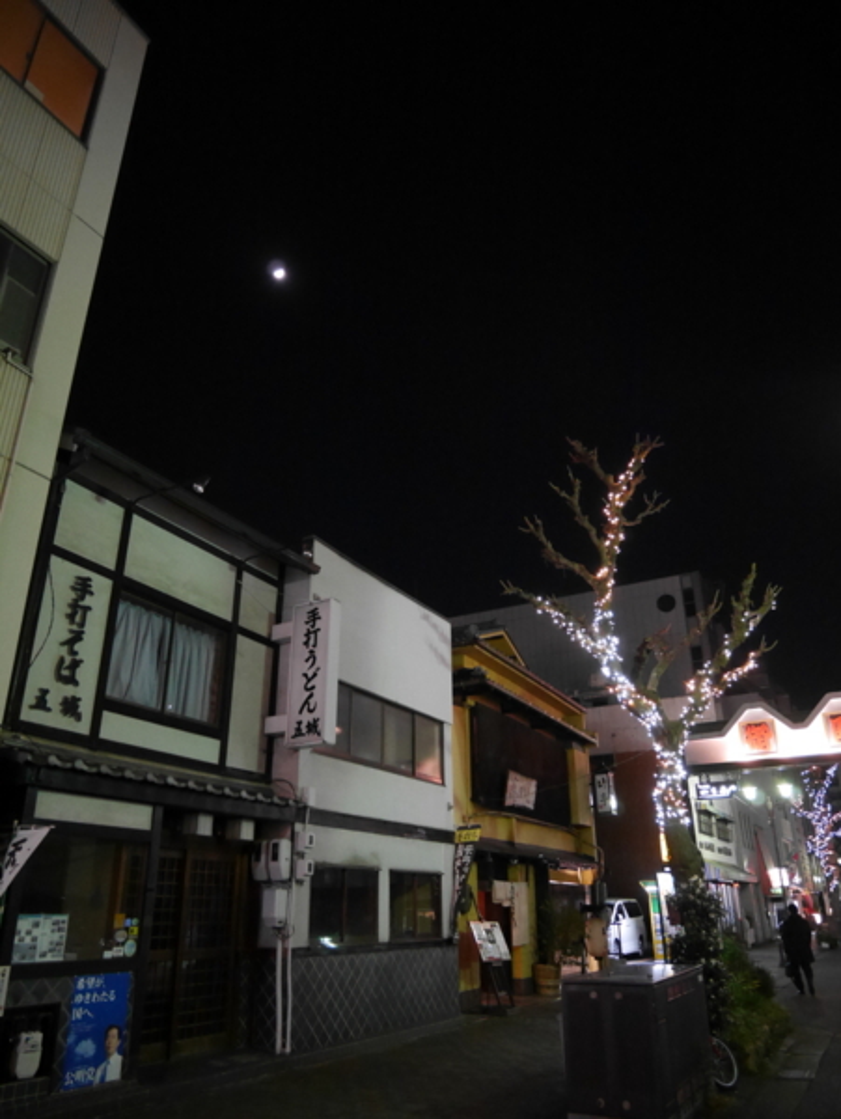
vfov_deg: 71.6
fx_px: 776
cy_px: 560
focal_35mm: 24
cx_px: 420
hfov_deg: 56.9
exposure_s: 1/25
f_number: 3.5
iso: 3200
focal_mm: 12
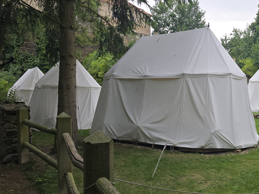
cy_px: 115
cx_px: 193
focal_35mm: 35
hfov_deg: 50.5
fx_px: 262
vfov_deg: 40.5
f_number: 1.7
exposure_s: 1/180
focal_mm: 6.3
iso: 25
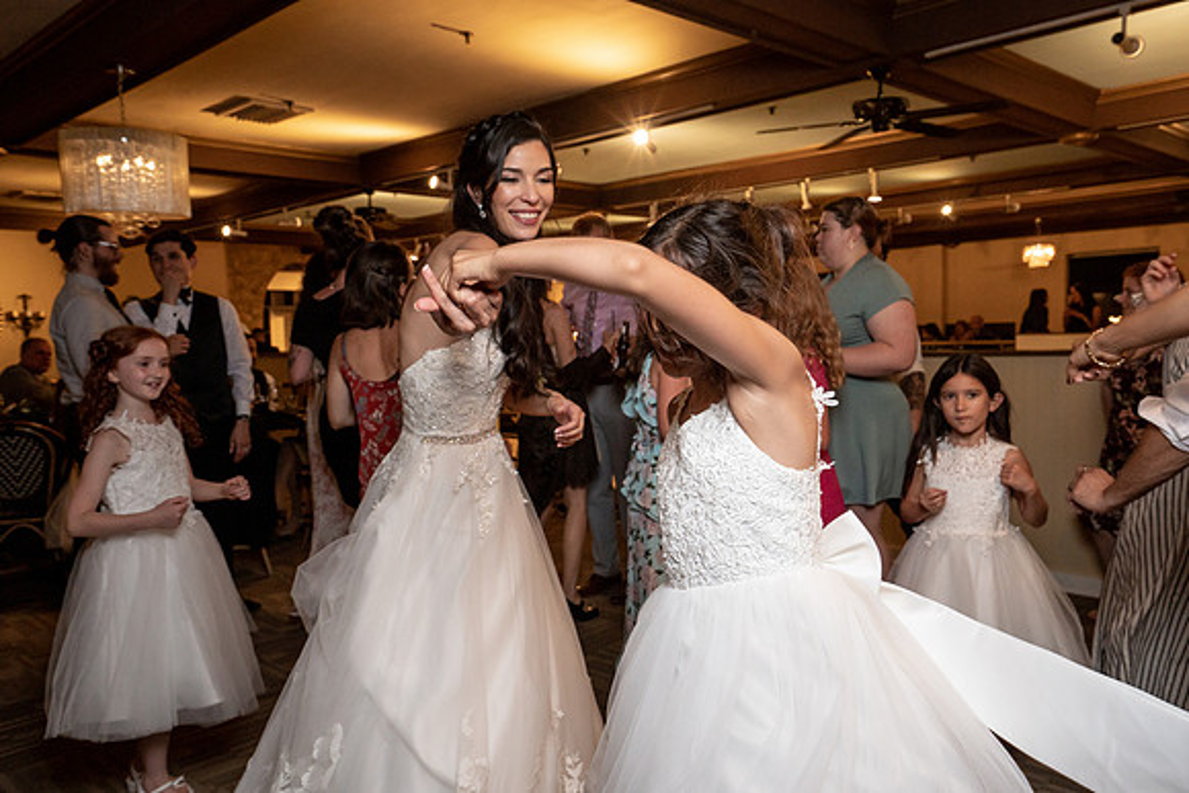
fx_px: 958
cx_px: 594
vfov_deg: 45.0
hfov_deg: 63.6
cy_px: 396
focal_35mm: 29
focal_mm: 29
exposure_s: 1/200
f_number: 5.6
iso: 2000
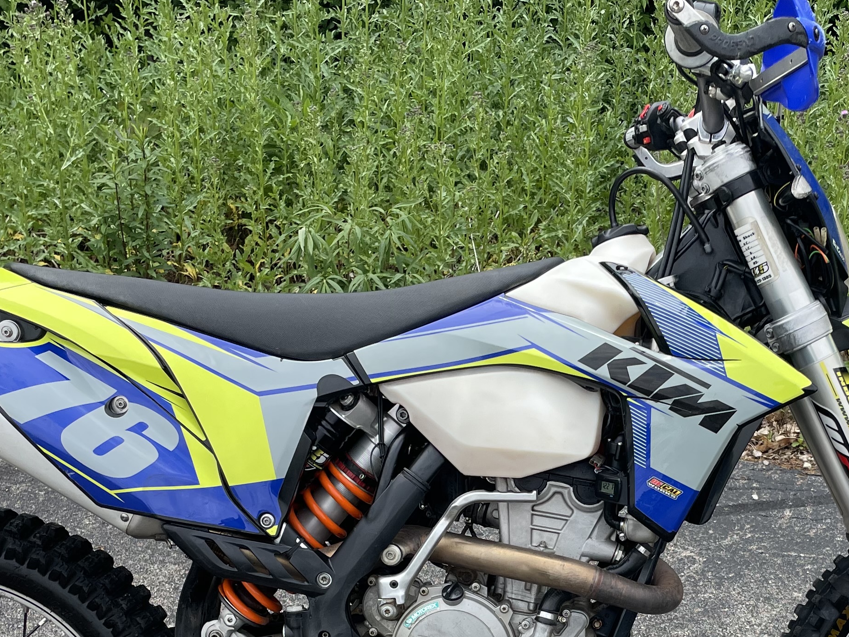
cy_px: 603
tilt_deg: -24.5
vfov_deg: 24.7
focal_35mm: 57
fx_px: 1398
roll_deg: -5.2
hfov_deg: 33.3
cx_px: 612
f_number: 1.6
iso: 32
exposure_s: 1/1319
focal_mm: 4.2
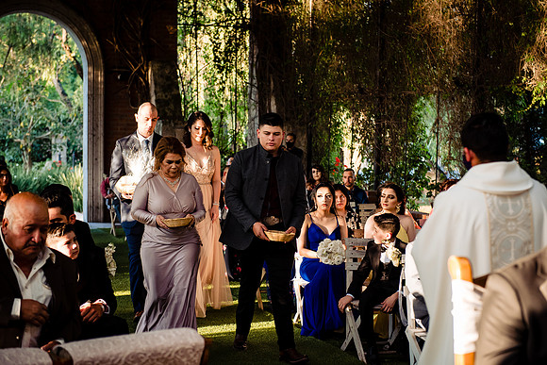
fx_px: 1103
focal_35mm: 73
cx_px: 274
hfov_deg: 27.8
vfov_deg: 18.8
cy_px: 182
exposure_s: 1/250
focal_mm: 70
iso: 800
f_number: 3.5
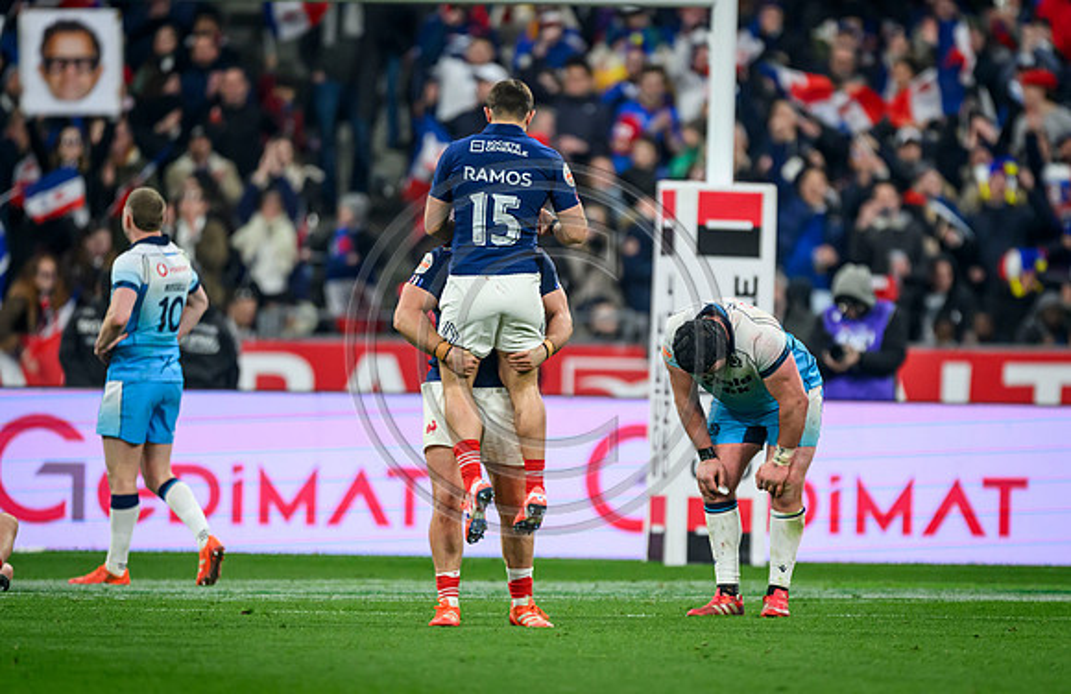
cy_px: 376
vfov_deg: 1.9
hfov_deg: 2.9
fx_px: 21280
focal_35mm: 721
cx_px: 554
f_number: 4
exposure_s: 1/1600
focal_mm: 560
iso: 3200
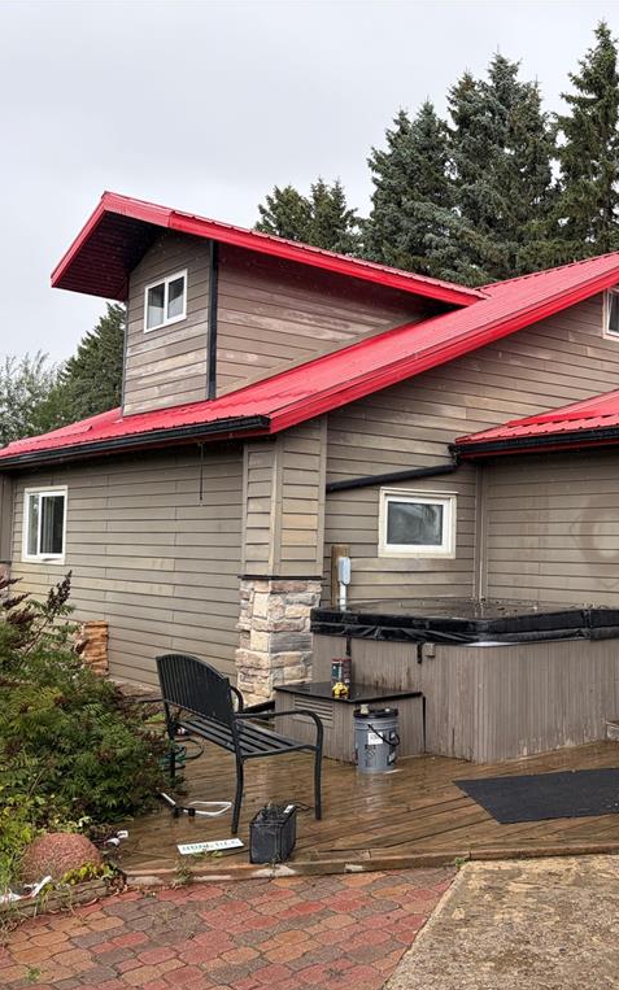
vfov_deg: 52.7
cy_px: 496
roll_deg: -0.7
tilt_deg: +5.2
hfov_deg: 33.2
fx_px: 999
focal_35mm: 37
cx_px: 518
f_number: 1.6
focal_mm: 5.96
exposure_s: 1/1001
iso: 50
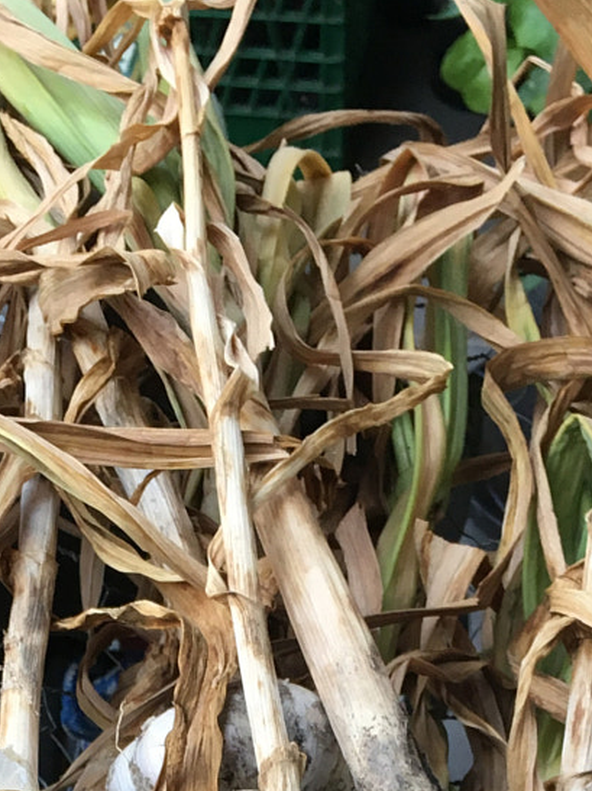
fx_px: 1940
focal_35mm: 85
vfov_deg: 20.3
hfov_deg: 17.3
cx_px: 190
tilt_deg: -54.7
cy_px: 1130
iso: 32
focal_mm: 4.15
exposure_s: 1/40
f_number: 2.2
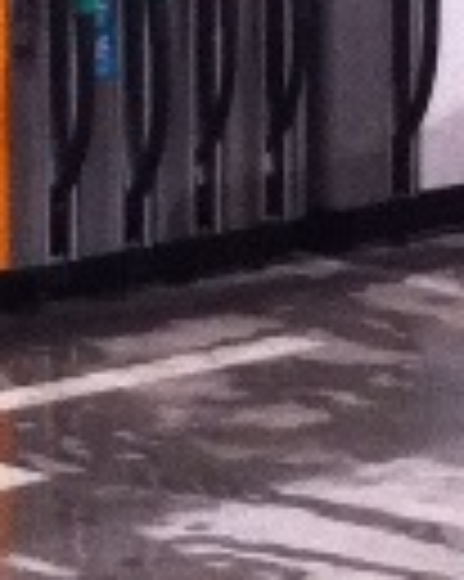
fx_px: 4726
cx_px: 678
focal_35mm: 275
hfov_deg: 5.6
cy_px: -58
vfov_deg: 7.0
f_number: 2.8
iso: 320
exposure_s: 1/15
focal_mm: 3.85
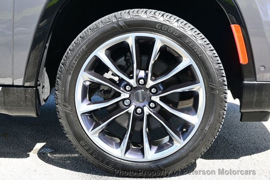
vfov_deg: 23.2
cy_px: 90
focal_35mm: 58
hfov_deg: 34.2
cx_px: 135
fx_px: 439
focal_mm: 39
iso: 100
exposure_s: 1/100
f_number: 5.6
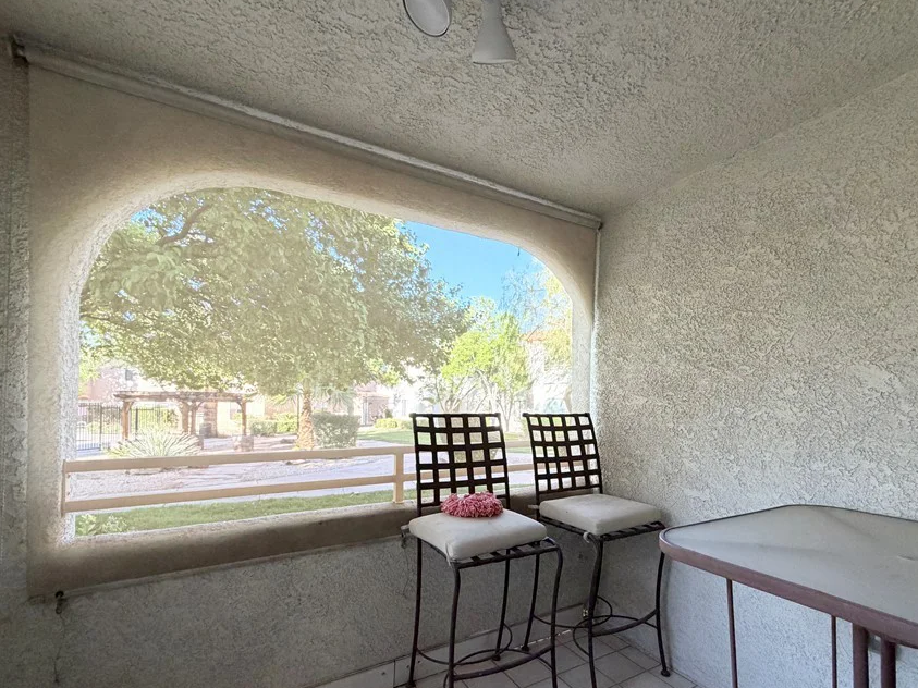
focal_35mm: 17
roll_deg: -0.9
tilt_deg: -1.0
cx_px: 514
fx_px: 451
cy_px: 395
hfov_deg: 90.6
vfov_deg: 74.3
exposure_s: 1/121
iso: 250
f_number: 2.2
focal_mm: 2.22
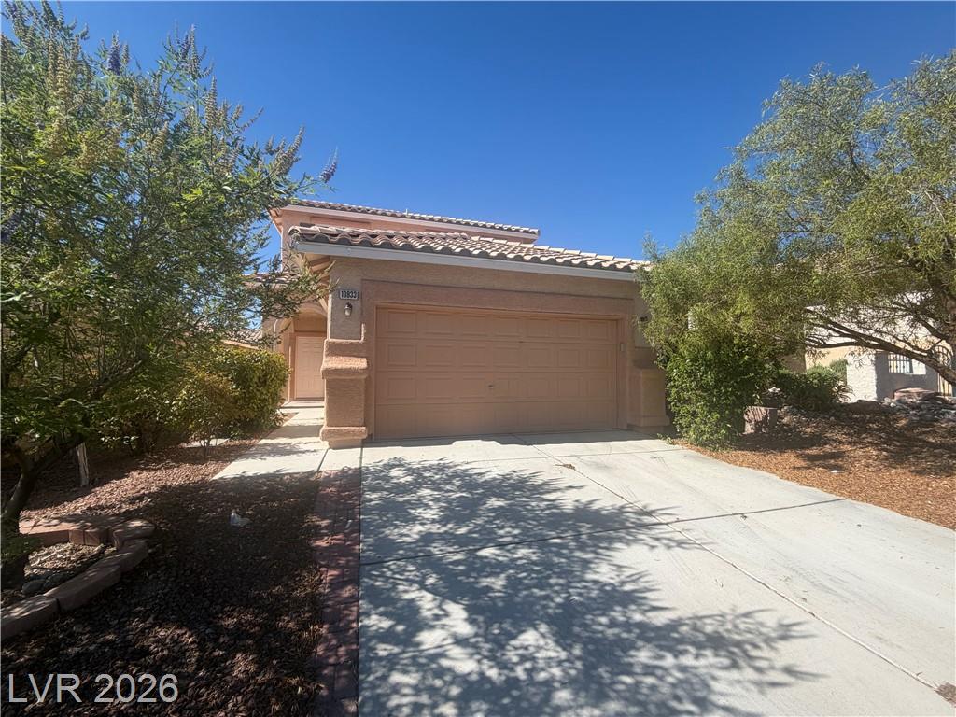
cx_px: 478
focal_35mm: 14
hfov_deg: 102.1
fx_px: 387
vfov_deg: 85.7
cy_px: 358
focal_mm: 2.22
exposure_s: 1/770
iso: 25
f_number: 2.2
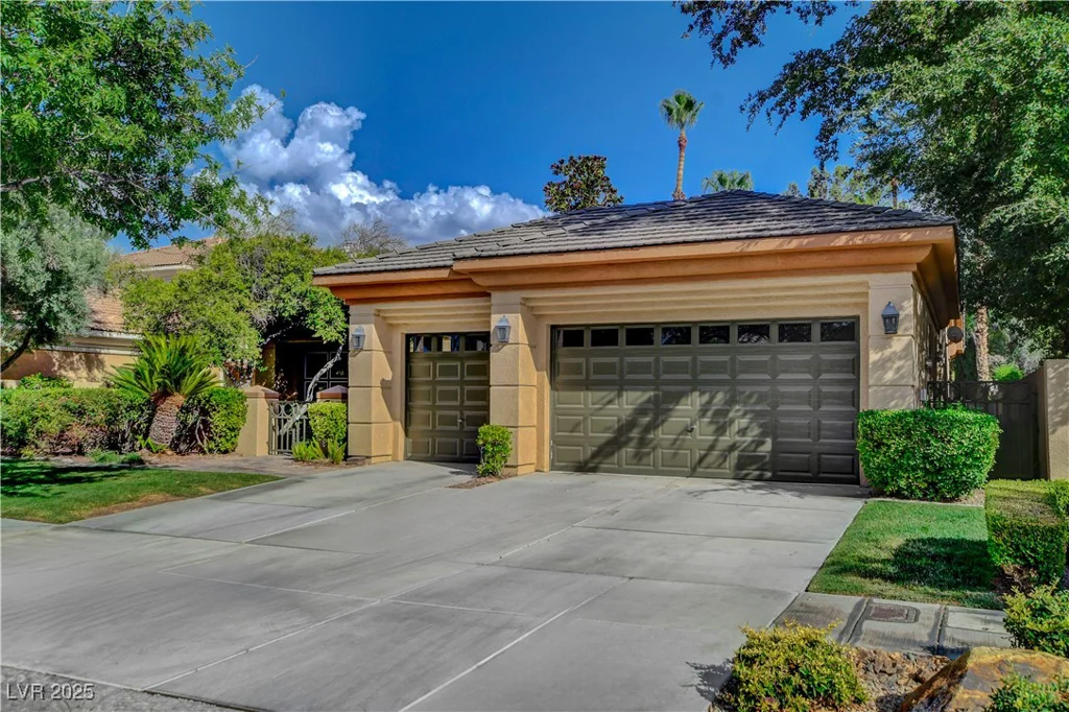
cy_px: 356
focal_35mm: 30
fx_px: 890
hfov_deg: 61.9
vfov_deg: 43.6
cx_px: 534
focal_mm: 20
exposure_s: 1/1600
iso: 400
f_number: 9
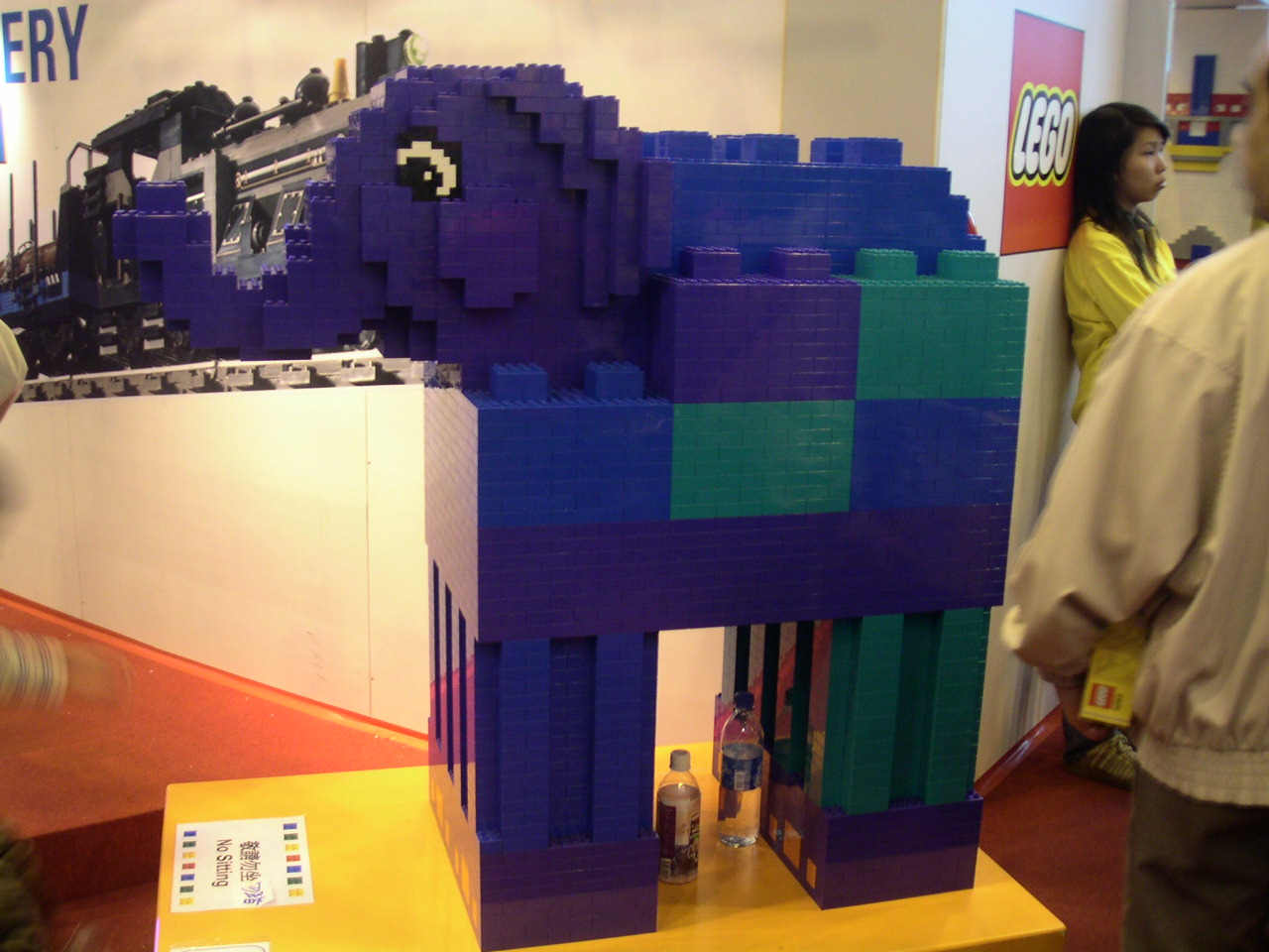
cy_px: 476
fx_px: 1356
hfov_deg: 50.1
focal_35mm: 37
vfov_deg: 38.7
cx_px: 634
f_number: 2.8
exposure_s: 1/12
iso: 100
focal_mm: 5.7
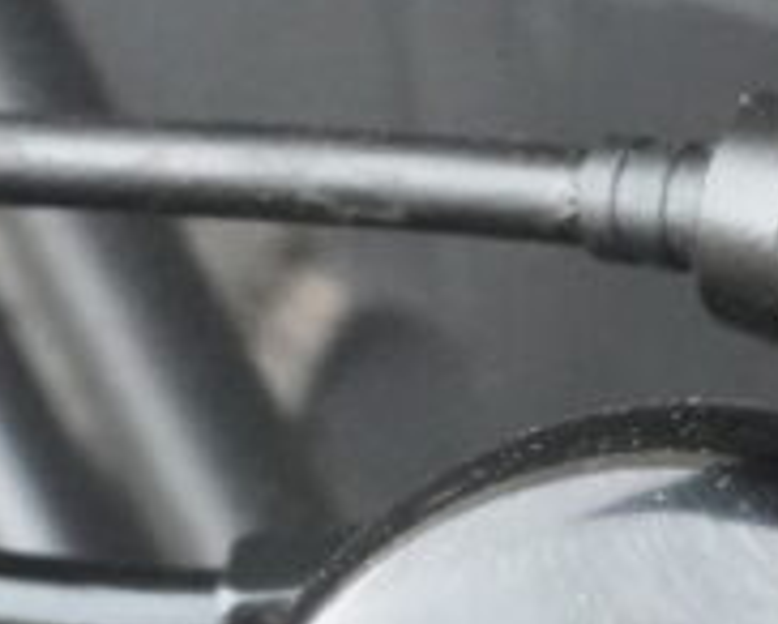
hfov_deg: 7.7
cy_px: 321
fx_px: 5555
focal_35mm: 241
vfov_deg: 6.4
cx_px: 1556
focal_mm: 26
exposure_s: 1/30
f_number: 16
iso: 6400
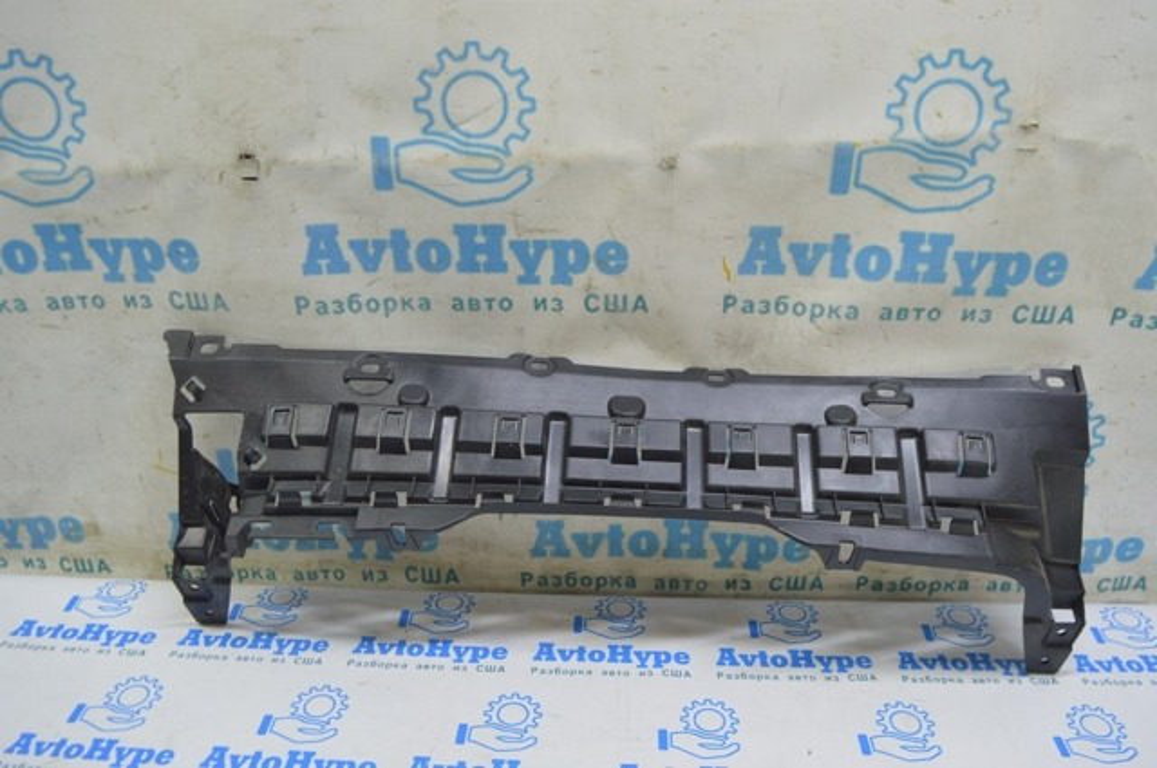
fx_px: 963
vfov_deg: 43.5
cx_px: 578
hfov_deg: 62.0
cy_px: 384
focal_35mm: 30
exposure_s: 1/20
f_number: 5.6
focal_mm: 20
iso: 400
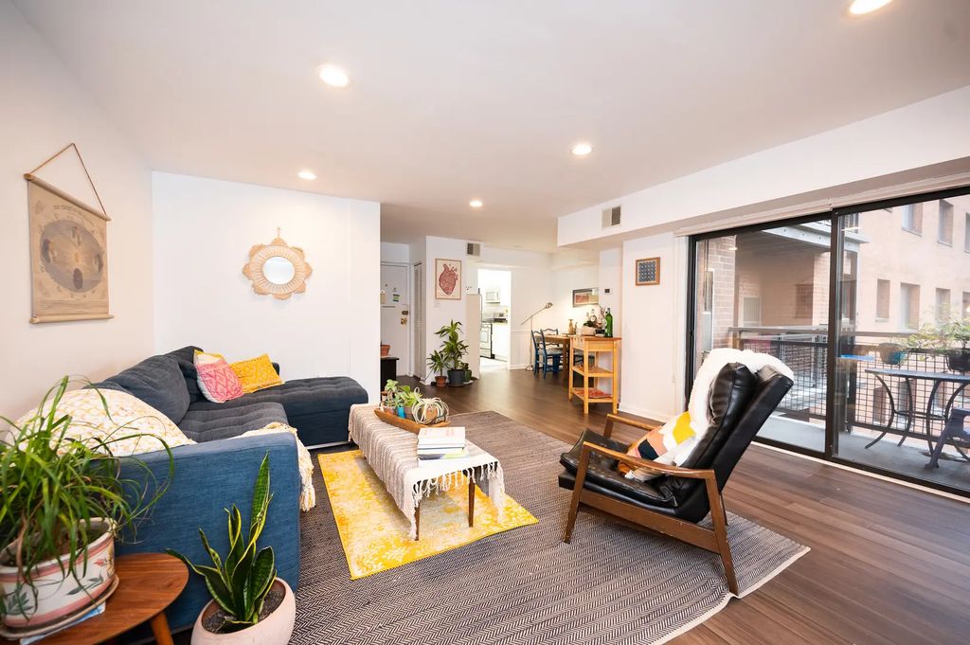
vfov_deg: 81.1
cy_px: 322
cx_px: 485
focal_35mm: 14
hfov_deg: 104.3
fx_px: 377
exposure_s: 1/125
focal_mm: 14
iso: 1600
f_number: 4
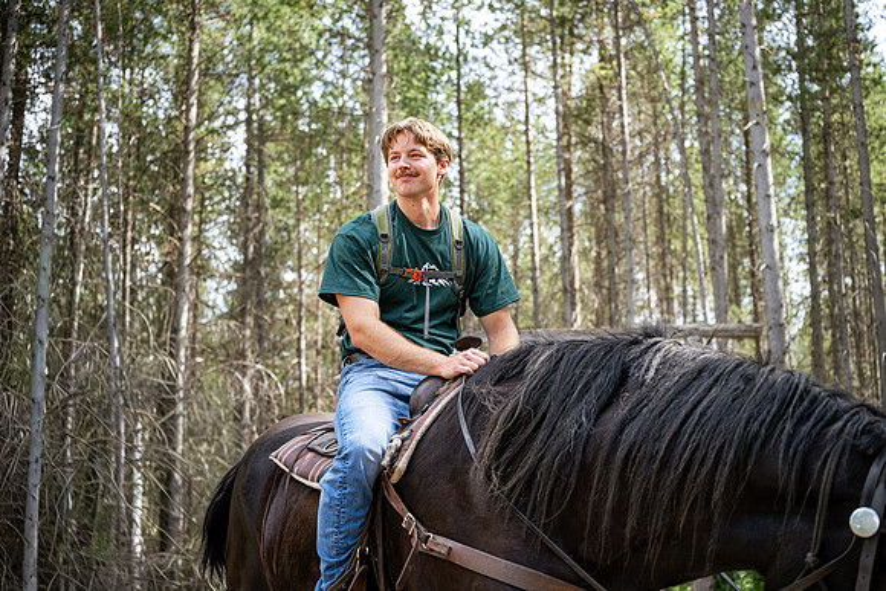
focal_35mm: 40
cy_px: 289
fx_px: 989
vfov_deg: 33.3
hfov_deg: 48.2
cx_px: 481
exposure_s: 1/400
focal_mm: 37
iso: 100
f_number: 2.8
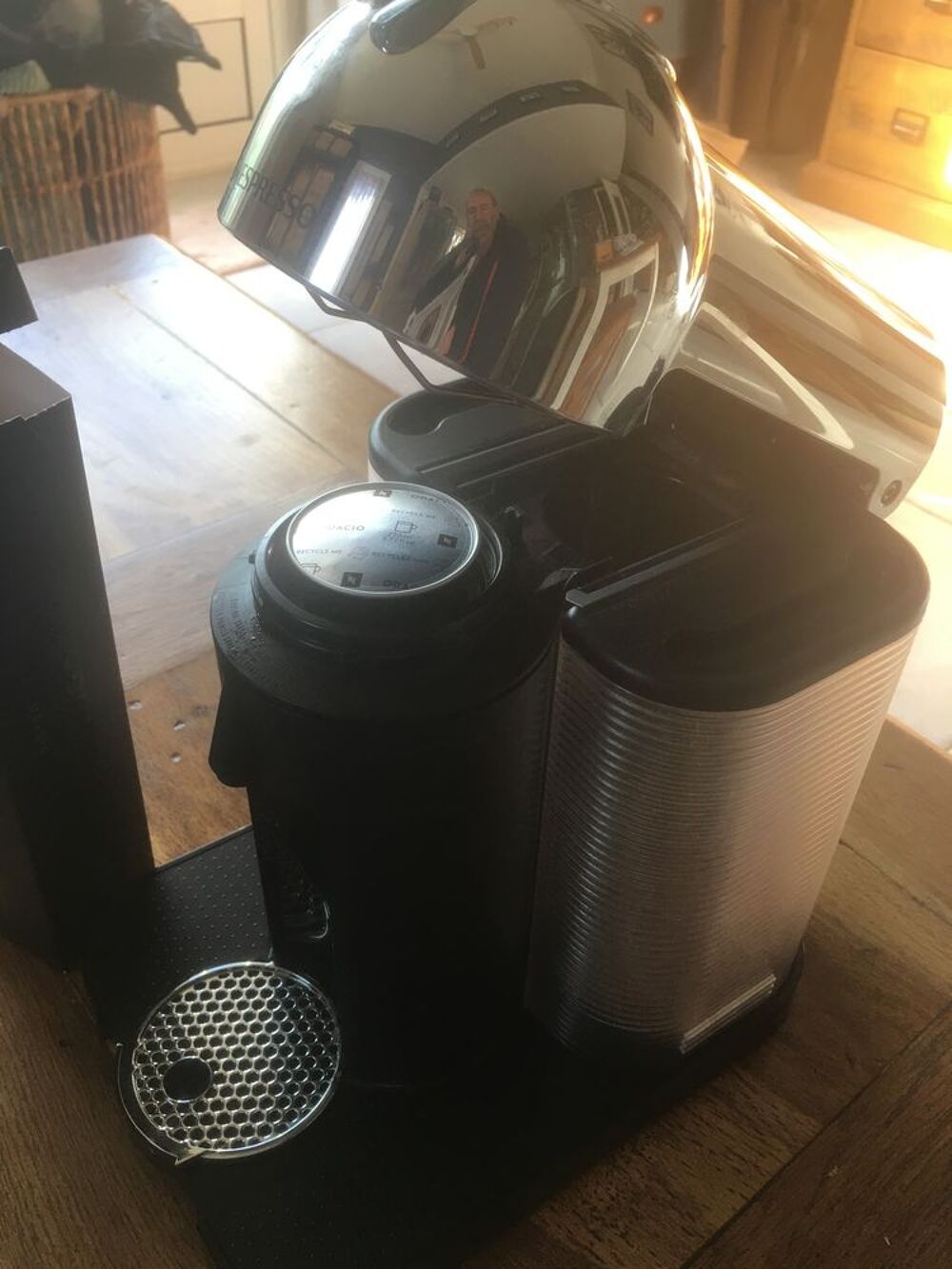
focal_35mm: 29
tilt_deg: -39.3
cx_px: 476
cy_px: 634
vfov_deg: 61.7
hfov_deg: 48.2
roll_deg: -3.2
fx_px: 1063
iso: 40
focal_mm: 4.15
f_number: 2.2
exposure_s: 1/33
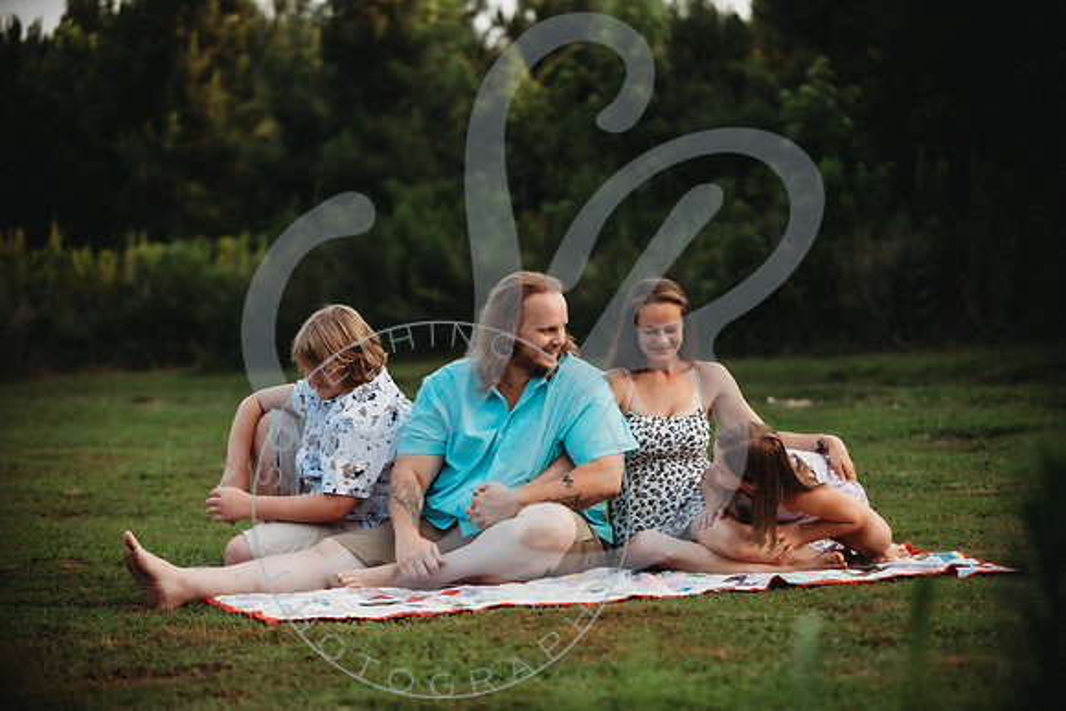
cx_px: 533
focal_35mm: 102
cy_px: 356
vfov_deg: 13.4
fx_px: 3021
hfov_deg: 20.0
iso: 100
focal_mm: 102
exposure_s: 1/200
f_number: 2.8
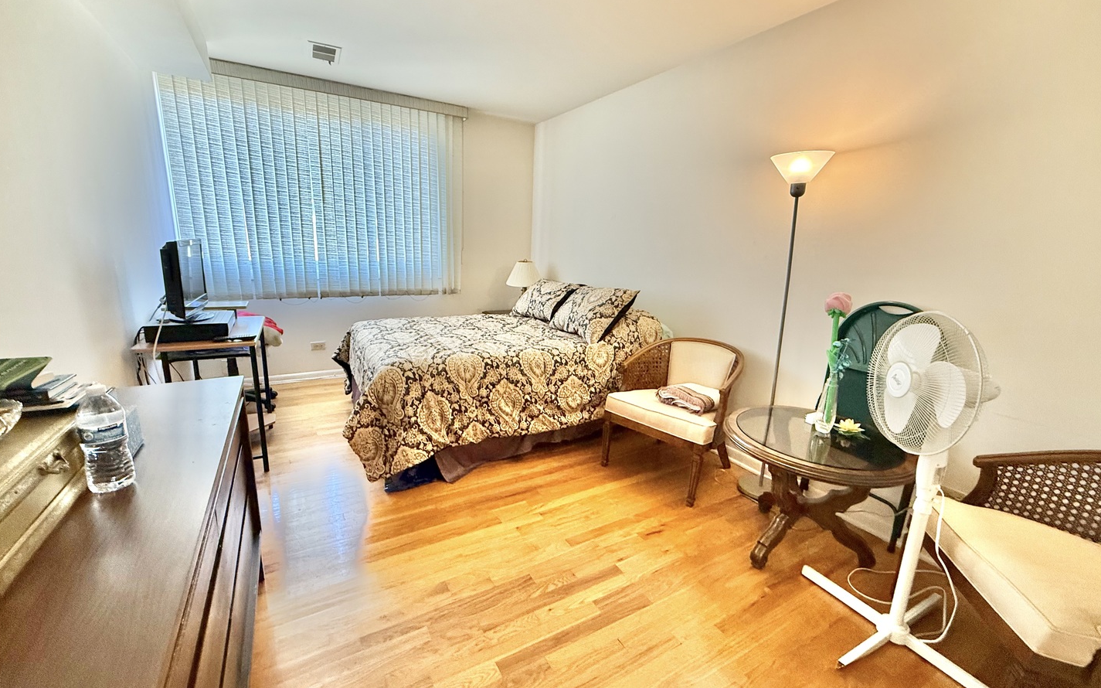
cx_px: 548
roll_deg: -2.3
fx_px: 450
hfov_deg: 101.5
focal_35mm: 15
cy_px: 346
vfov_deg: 74.8
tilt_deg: -12.2
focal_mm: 2.22
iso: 400
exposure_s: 1/60
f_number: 2.2
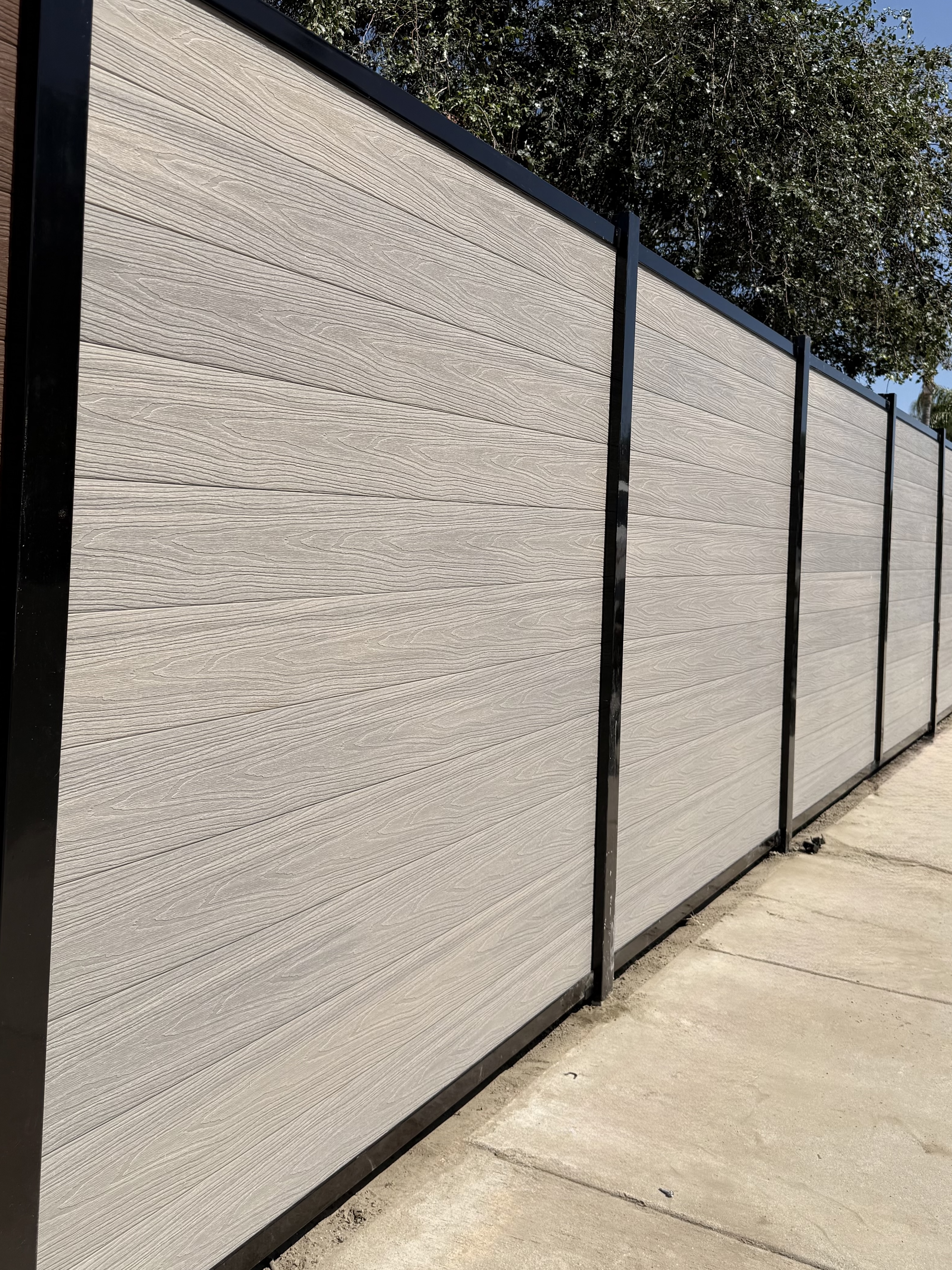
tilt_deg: +0.9
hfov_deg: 56.8
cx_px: 476
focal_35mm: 24
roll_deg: -3.0
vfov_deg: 71.6
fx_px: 880
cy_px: 635
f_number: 1.78
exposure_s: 1/6173
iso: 80
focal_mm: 6.76
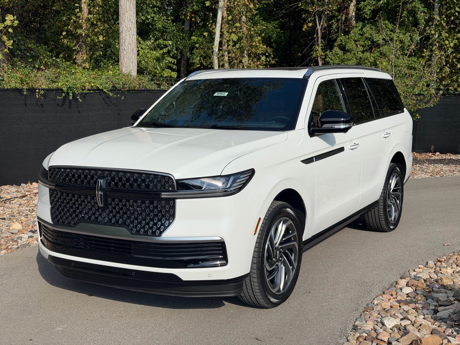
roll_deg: -1.2
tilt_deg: -6.8
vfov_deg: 30.3
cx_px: 230
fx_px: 638
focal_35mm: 48
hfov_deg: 39.7
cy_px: 172
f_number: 1.78
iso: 64
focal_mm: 6.76
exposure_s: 1/6024
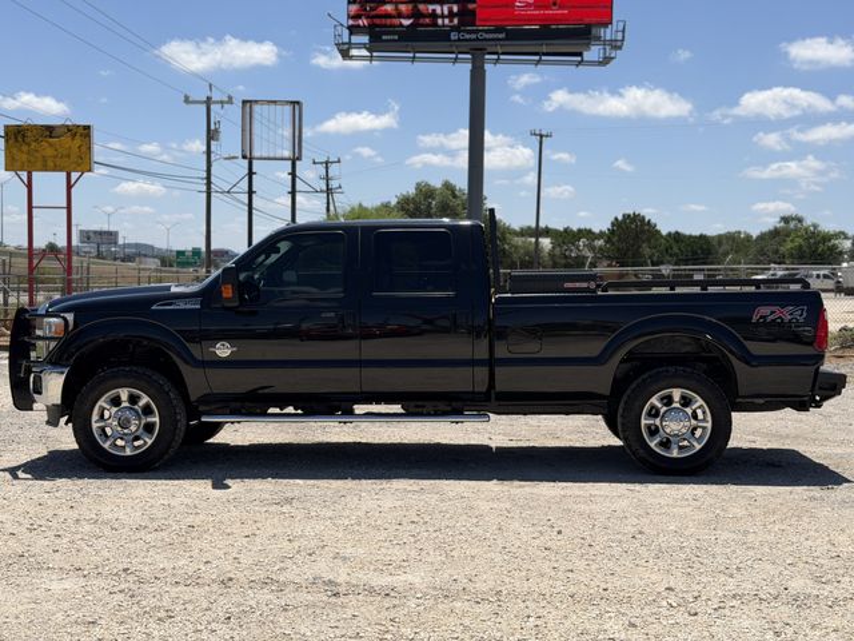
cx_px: 427
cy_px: 320
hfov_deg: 39.7
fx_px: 1184
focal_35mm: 48
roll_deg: -0.9
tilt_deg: -3.4
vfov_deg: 30.3
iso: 80
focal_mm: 6.76
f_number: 1.78
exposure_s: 1/7874
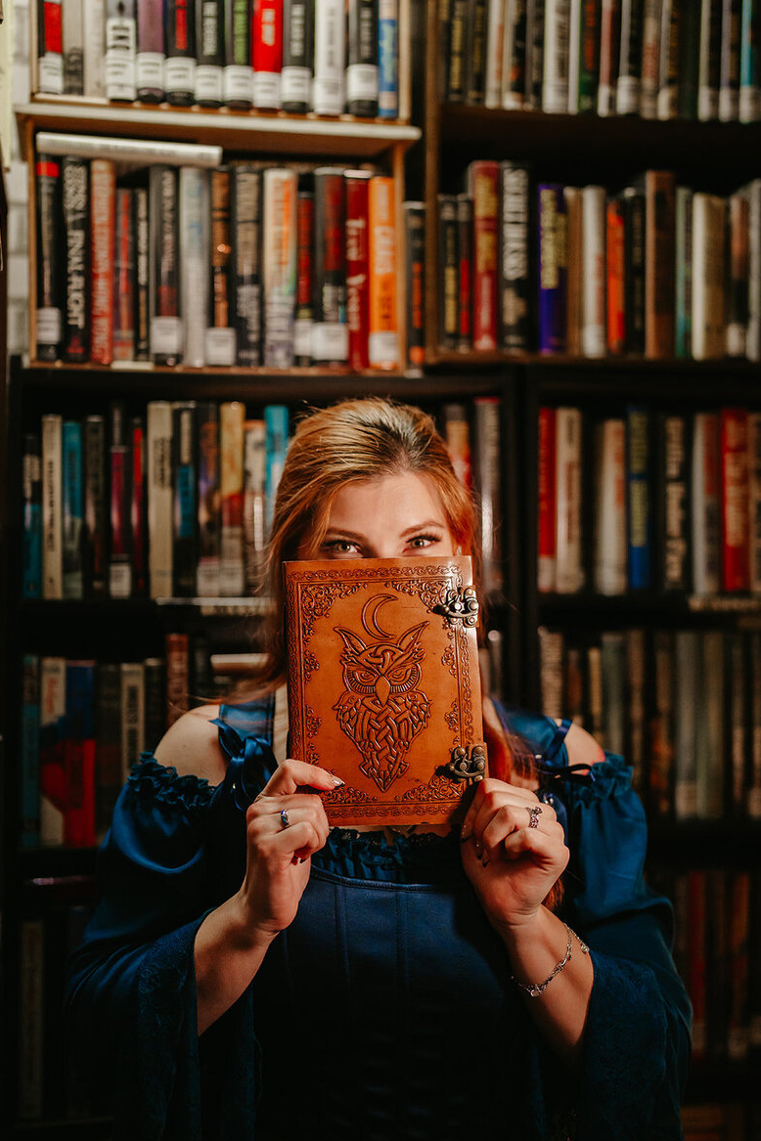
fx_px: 1141
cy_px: 561
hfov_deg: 36.9
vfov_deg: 53.1
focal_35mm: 36
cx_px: 388
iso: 800
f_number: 1.4
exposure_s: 1/2000
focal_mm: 35
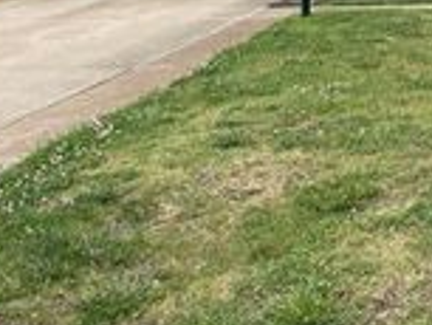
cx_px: 573
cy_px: -131
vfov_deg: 16.2
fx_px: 1062
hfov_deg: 20.8
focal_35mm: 85
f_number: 1.6
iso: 50
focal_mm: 4.2
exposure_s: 1/831
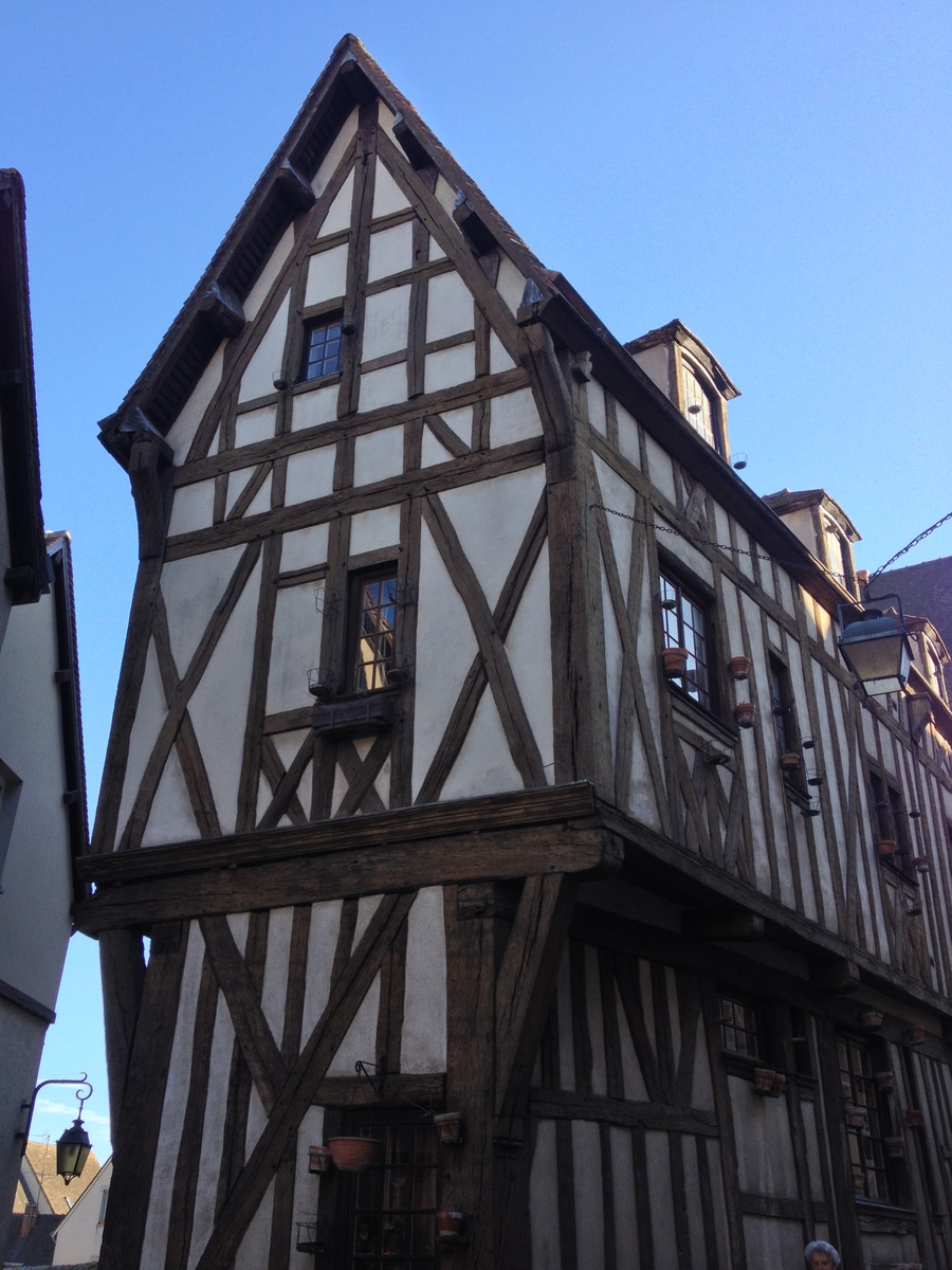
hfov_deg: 40.7
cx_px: 476
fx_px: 1283
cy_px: 635
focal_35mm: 35
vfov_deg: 52.6
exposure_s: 1/286
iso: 50
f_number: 2.4
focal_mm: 4.28
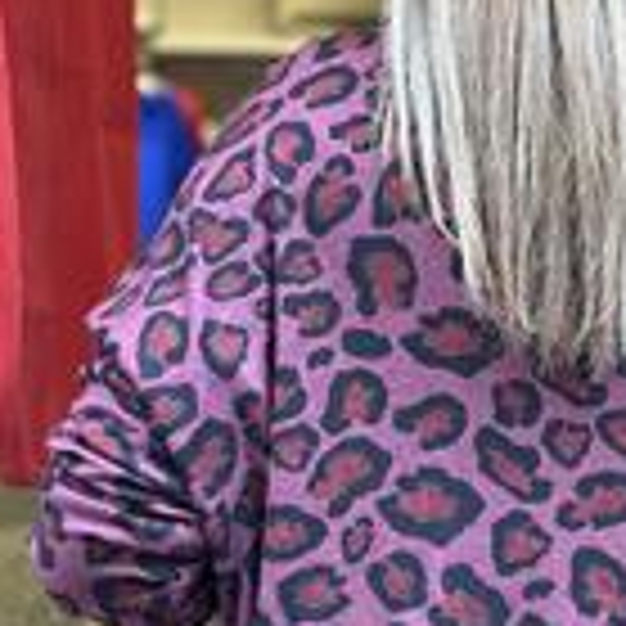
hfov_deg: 13.7
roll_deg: -0.6
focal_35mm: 126
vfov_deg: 13.8
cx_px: 585
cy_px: 444
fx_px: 2578
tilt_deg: -3.7
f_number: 1.78
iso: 125
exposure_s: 1/114
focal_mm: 6.86
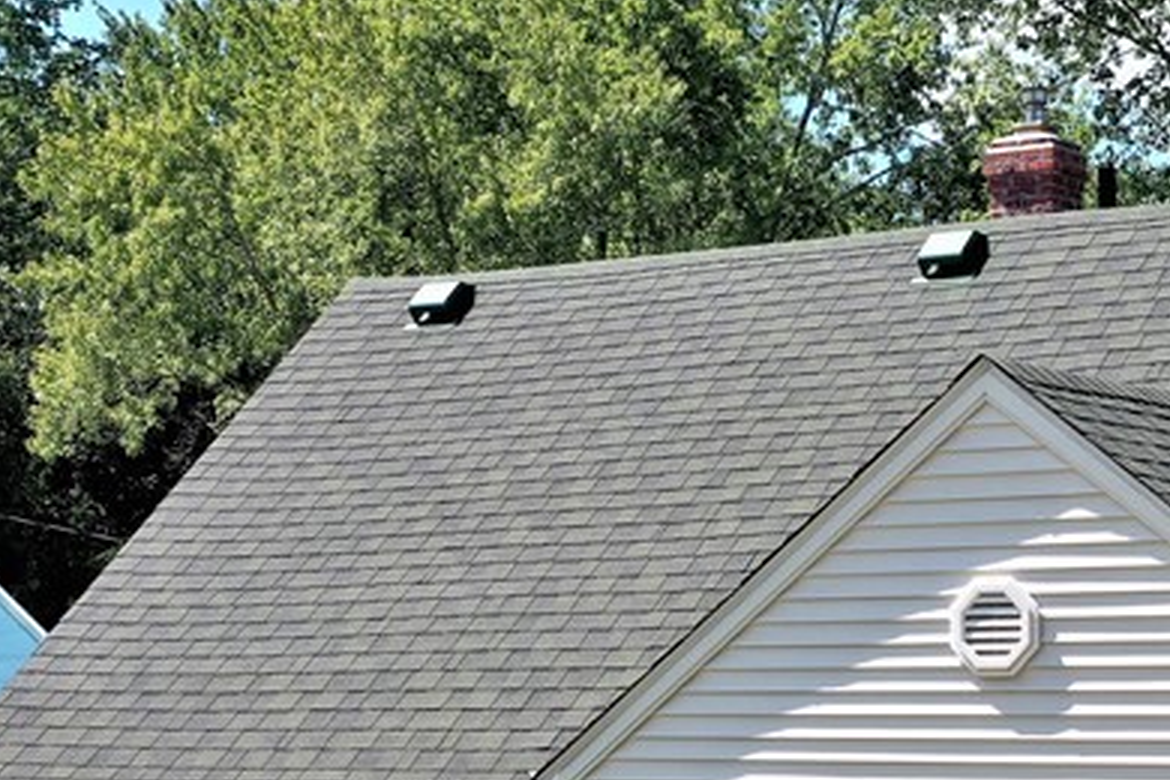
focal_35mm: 78
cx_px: 1029
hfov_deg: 25.3
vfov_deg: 17.0
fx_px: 2535
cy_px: 828
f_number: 5.6
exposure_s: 1/320
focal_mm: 10.26
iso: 100
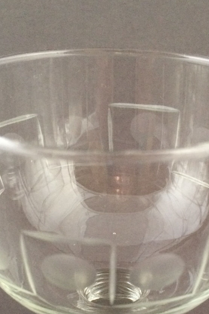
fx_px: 514
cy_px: 237
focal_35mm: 59
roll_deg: +0.0
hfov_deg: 22.9
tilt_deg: -30.8
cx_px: 137
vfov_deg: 33.2
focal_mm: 4.15
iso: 250
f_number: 2.2
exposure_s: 1/17
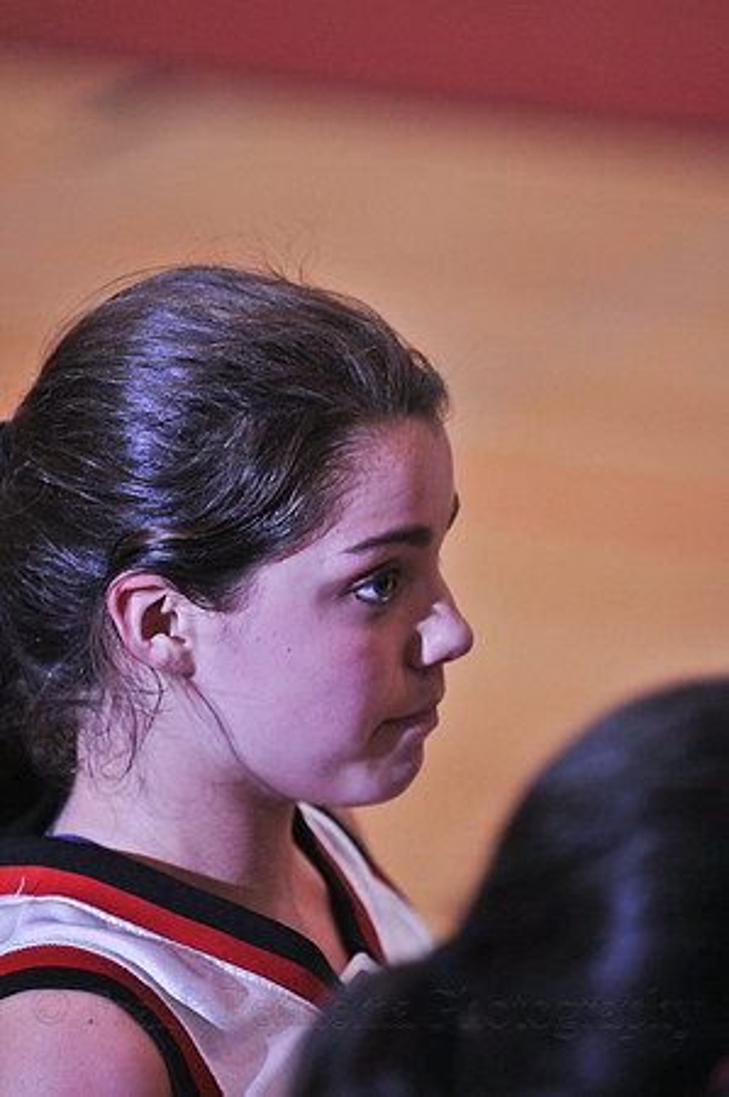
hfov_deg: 4.6
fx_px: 9133
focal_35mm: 300
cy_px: 548
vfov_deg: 6.9
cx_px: 364
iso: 800
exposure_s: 1/250
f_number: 2.8
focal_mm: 200
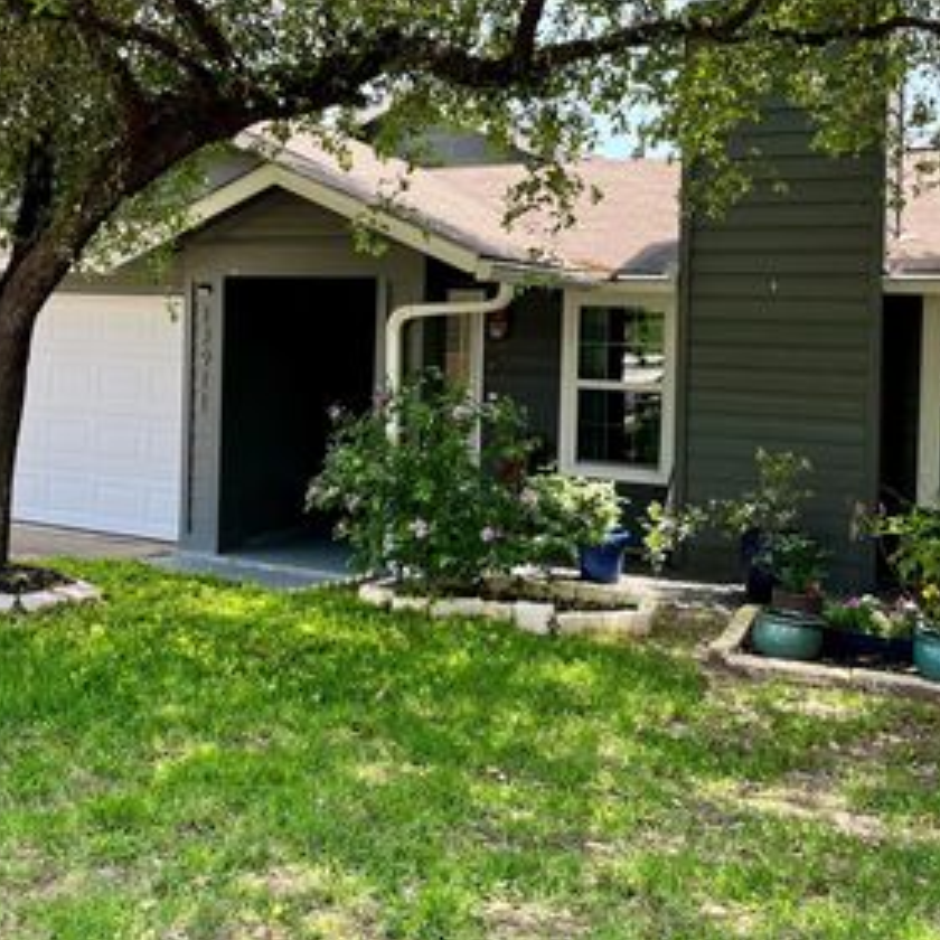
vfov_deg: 40.5
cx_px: 356
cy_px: 324
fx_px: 1260
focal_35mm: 41
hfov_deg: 40.7
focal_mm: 5.1
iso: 50
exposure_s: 1/504
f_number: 1.6
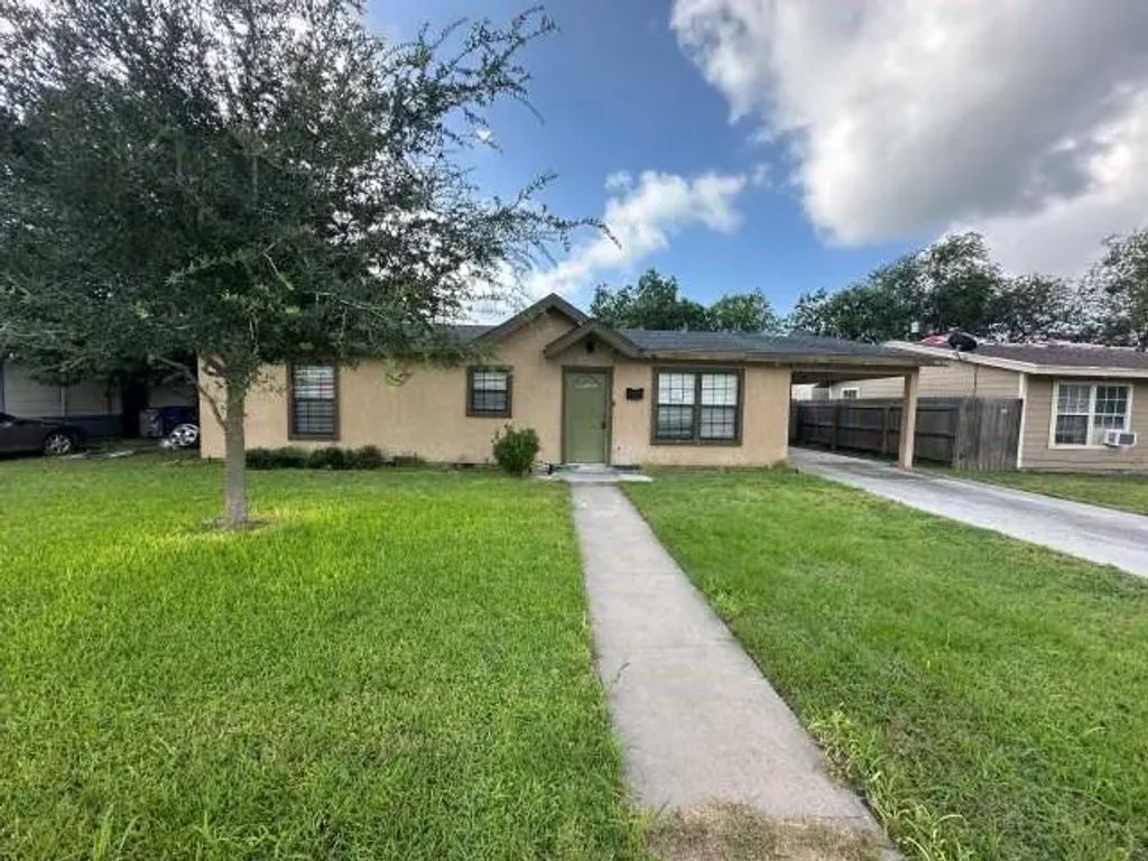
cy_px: 430
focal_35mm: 14
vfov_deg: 85.7
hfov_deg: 102.1
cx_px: 574
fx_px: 464
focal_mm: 2.22
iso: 40
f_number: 2.2
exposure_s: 1/558
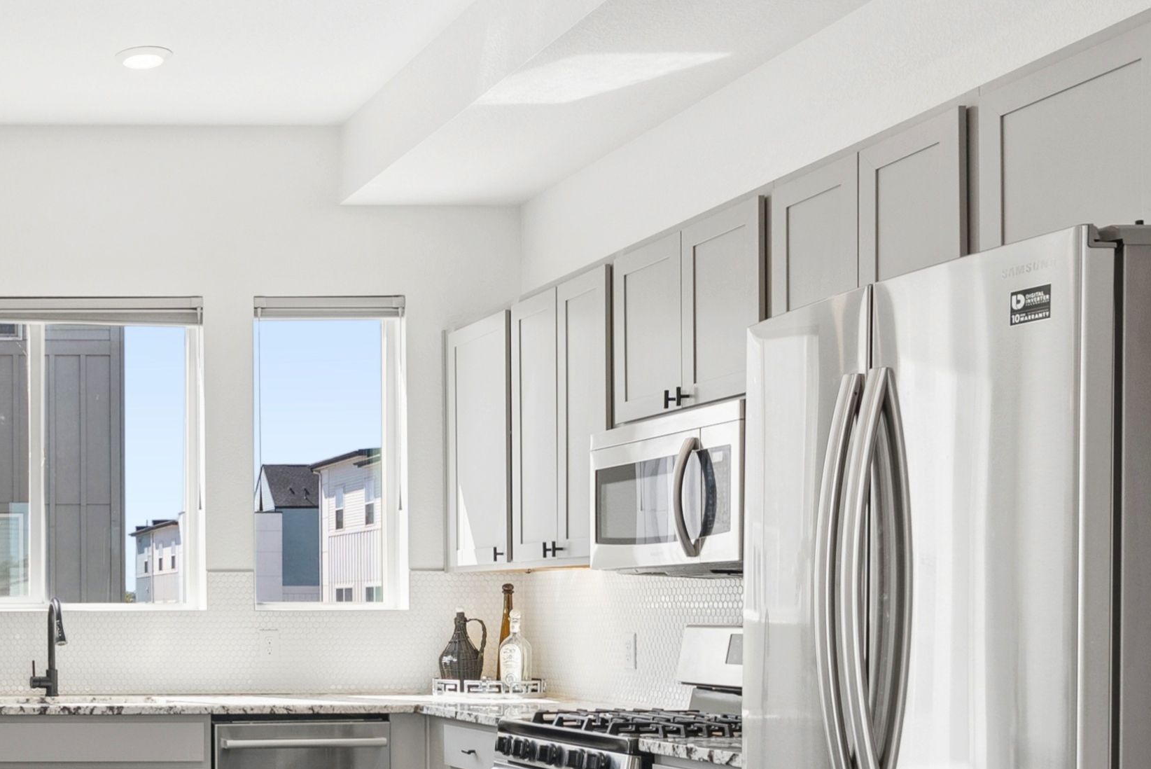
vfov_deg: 27.0
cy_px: 611
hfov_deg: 34.2
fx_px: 1567
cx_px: -153
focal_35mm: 49
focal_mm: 19
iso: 500
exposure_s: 1/200
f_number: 8
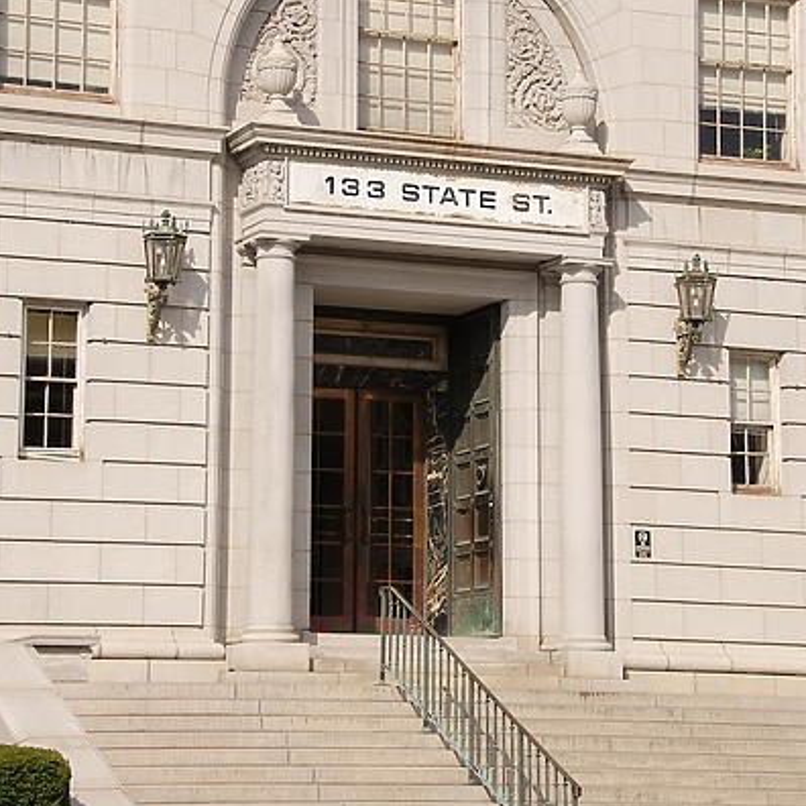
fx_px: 2845
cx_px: 403
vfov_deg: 16.1
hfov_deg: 16.1
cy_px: 281
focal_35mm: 108
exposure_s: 1/320
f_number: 11
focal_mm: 56
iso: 200
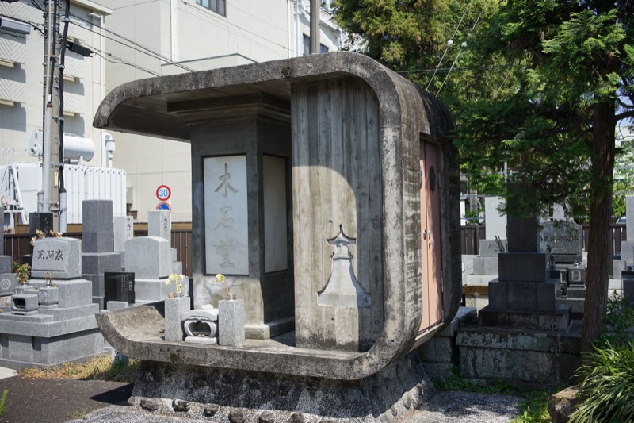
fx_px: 616
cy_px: 212
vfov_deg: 37.8
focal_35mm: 35
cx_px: 317
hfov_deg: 54.4
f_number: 7.1
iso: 100
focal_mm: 35
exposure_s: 1/250
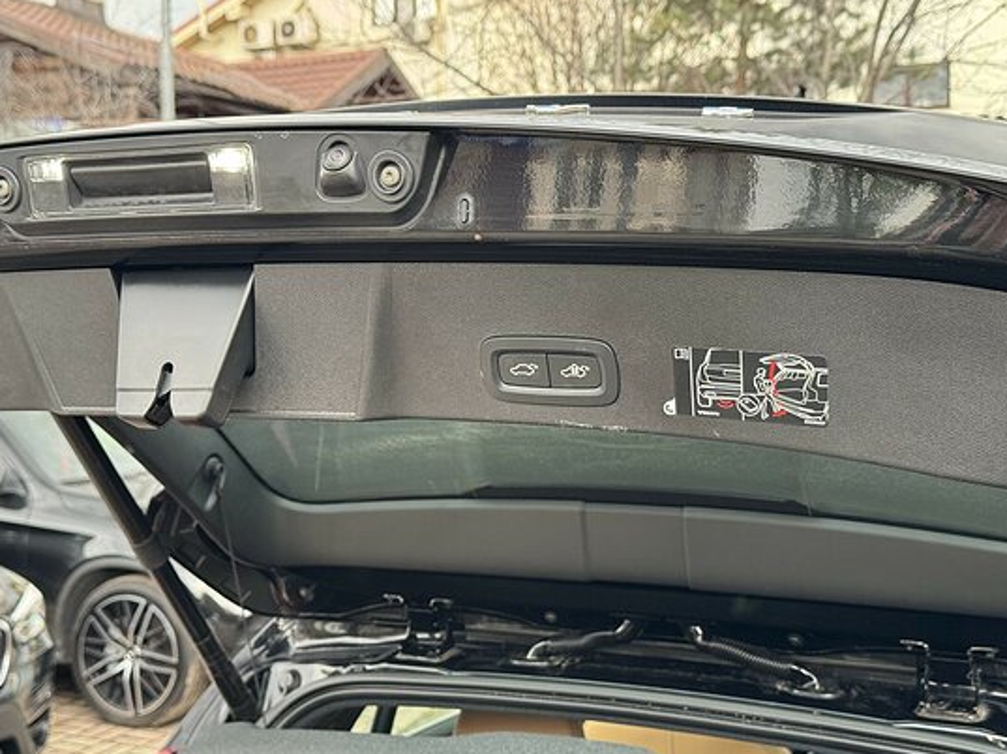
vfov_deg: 29.6
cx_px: 499
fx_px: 1424
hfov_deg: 38.9
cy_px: 375
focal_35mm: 49
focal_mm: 6.76
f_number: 1.78
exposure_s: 1/60
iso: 125
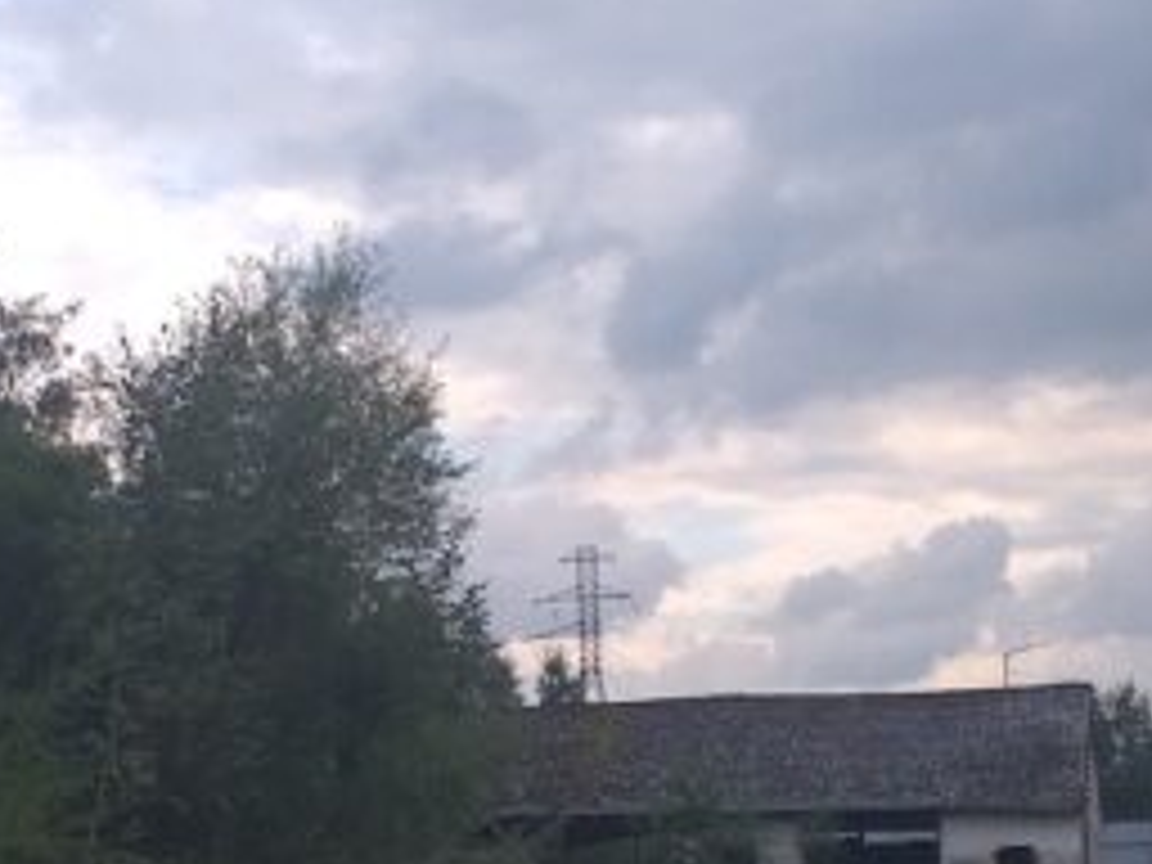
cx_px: 450
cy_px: 616
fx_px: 2696
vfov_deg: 18.1
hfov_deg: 24.1
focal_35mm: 81
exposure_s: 1/716
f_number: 1.9
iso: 40
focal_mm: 3.6
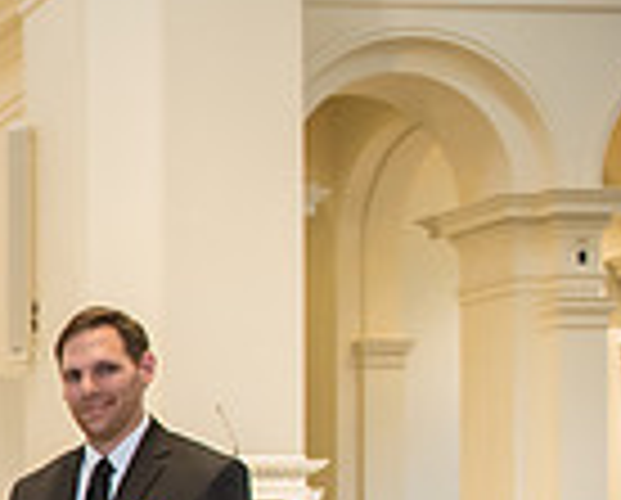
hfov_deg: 15.6
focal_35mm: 95
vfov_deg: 15.6
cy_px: 606
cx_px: -648
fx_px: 1750
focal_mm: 24
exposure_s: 1/200
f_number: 2.8
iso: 1000
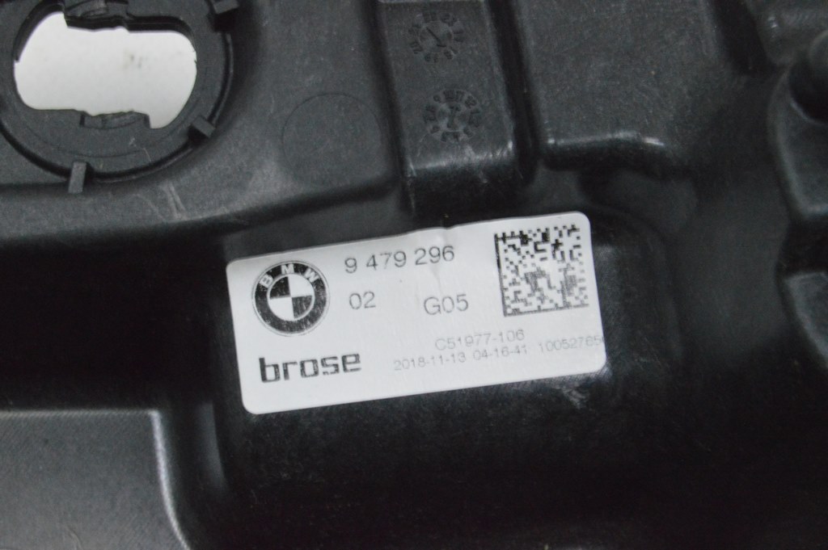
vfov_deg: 16.5
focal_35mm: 82
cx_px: 414
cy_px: 275
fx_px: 1896
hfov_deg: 24.6
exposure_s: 1/15
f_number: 20
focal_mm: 55
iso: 6400
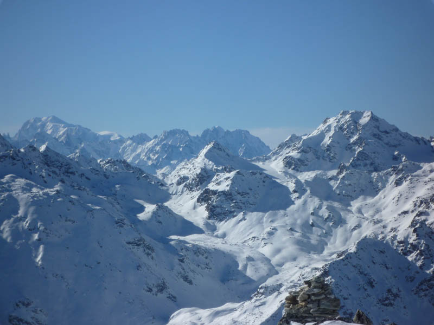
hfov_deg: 15.8
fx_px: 1567
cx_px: 217
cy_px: 162
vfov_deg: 11.9
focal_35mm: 125
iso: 80
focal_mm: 22
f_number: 6.3
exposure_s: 1/640
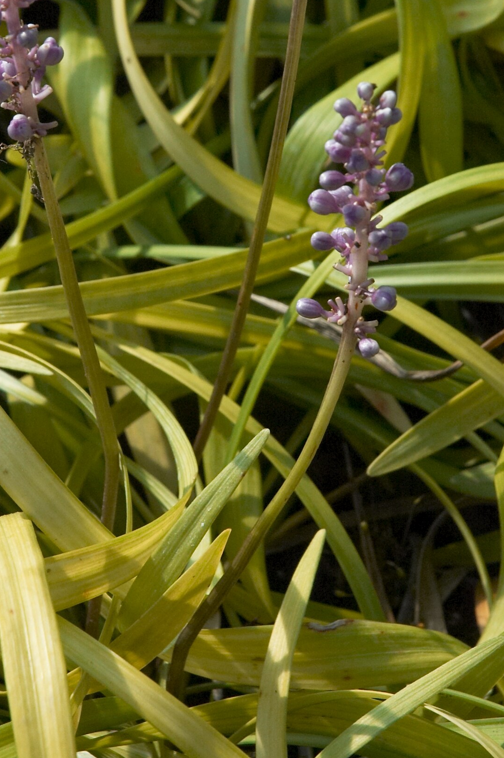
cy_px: 197
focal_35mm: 194
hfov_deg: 7.1
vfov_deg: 10.6
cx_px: 206
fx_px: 4082
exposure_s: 1/500
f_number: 11
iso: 400
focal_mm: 70
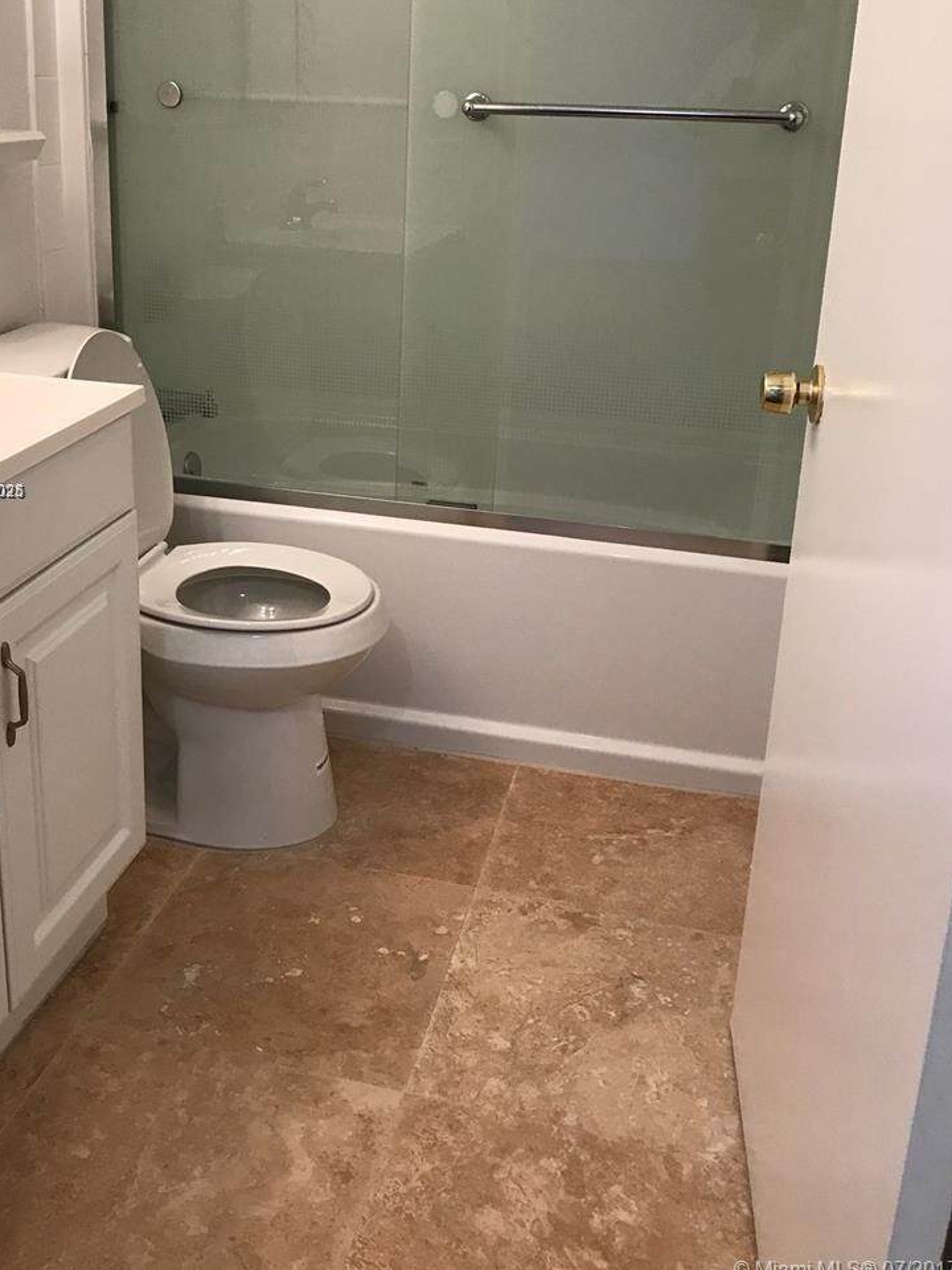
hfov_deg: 40.5
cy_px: 492
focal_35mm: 35
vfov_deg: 52.2
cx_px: 377
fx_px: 1283
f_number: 1.8
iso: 32
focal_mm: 3.99
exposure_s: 1/30
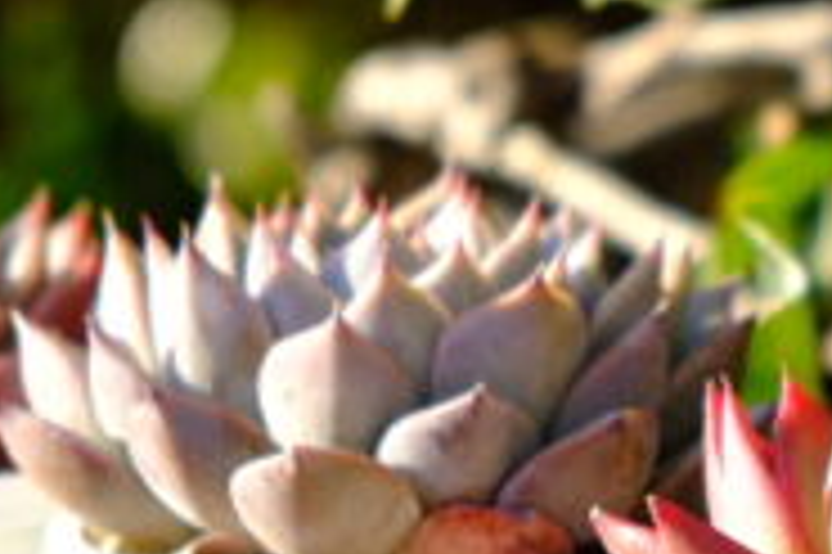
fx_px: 7966
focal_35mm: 345
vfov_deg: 4.0
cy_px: 419
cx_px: 1255
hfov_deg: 5.9
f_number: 4
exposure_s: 1/2000
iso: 1000
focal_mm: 55
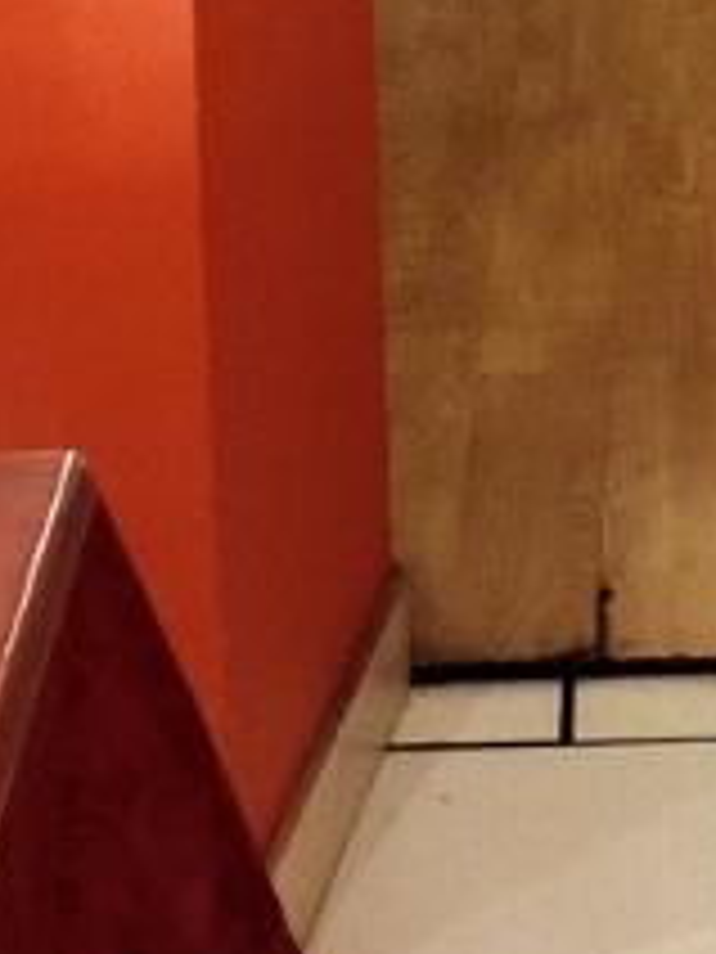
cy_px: -634
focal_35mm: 145
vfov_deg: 12.7
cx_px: 770
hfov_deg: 10.1
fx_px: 3999
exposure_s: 1/15
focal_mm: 5.3
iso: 400
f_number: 3.1
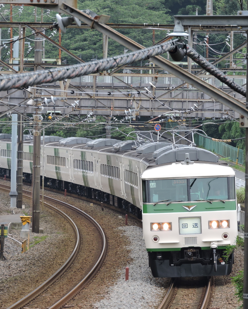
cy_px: 154
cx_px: 124
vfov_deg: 6.9
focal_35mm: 282
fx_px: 2587
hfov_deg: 5.5
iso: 180
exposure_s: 1/125
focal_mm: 48.4
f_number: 5.5
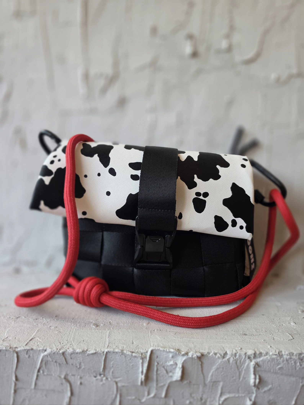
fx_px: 269
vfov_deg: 73.9
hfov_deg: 58.9
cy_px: 202
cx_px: 152
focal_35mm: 23
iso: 125
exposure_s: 1/180
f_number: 1.4
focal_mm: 6.5
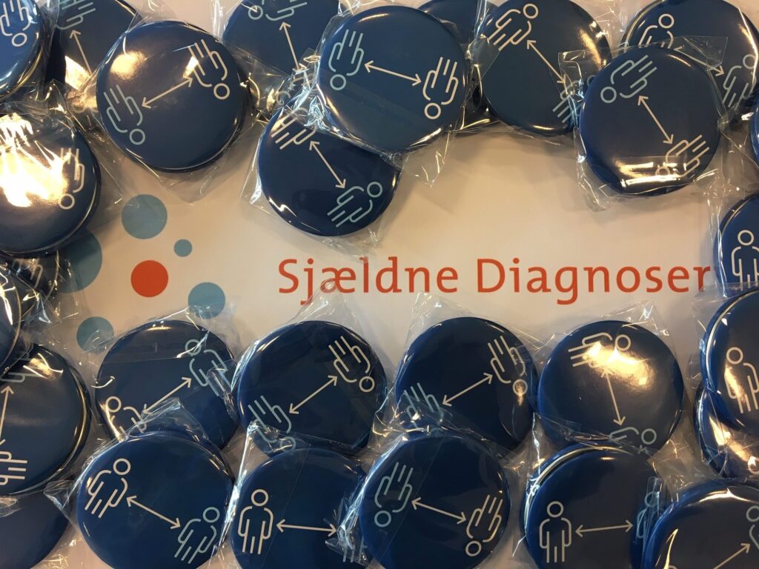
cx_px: 380
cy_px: 284
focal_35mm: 29
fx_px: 636
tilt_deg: -84.5
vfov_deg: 48.2
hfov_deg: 61.7
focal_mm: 4.15
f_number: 2.2
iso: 80
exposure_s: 1/33
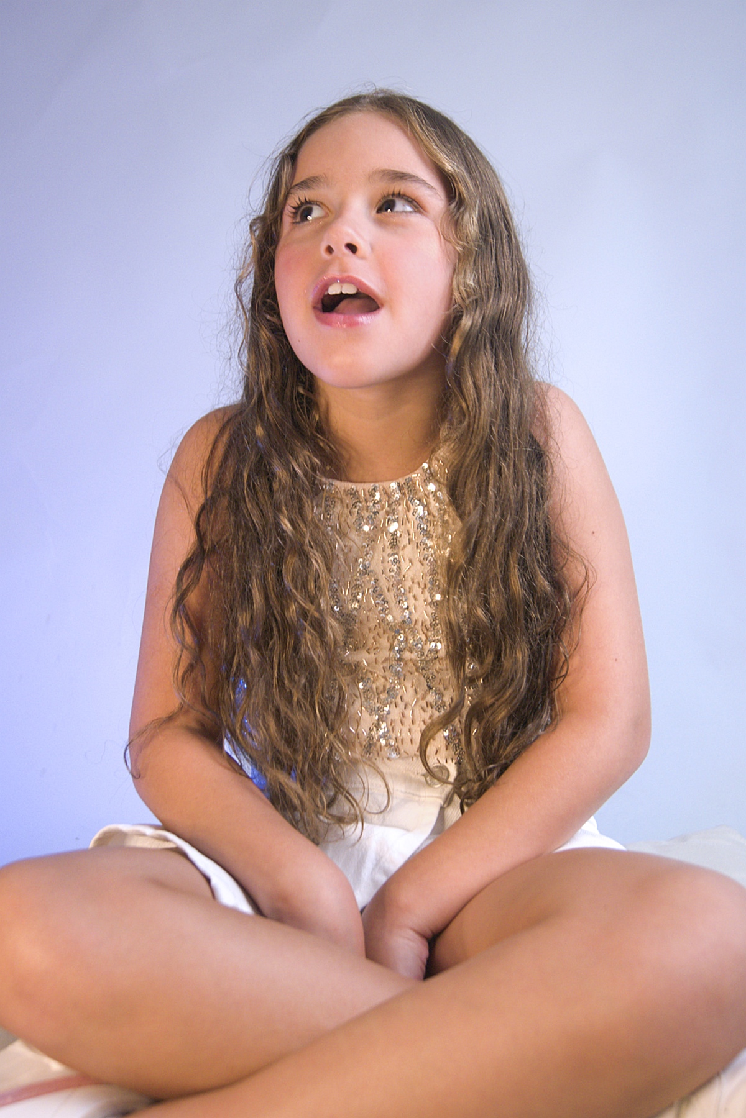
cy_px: 559
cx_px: 373
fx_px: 1212
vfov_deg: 49.6
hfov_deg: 34.2
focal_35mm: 39
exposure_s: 1/50
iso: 200
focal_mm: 26
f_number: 4.8
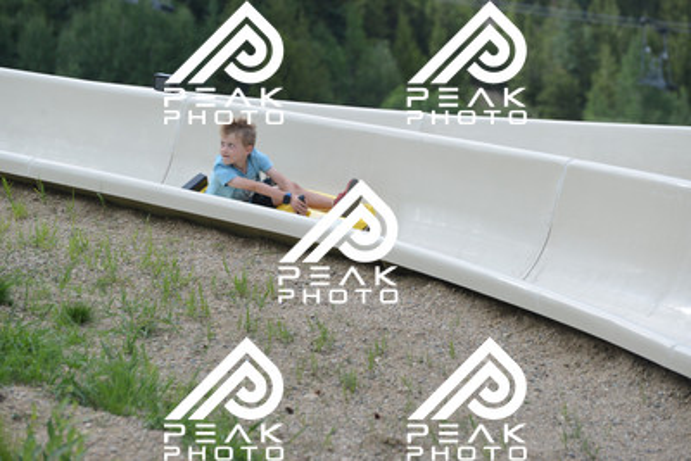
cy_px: 230
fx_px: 3744
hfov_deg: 10.5
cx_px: 346
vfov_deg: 7.0
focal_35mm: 195
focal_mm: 195
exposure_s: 1/1250
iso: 1100
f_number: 6.3
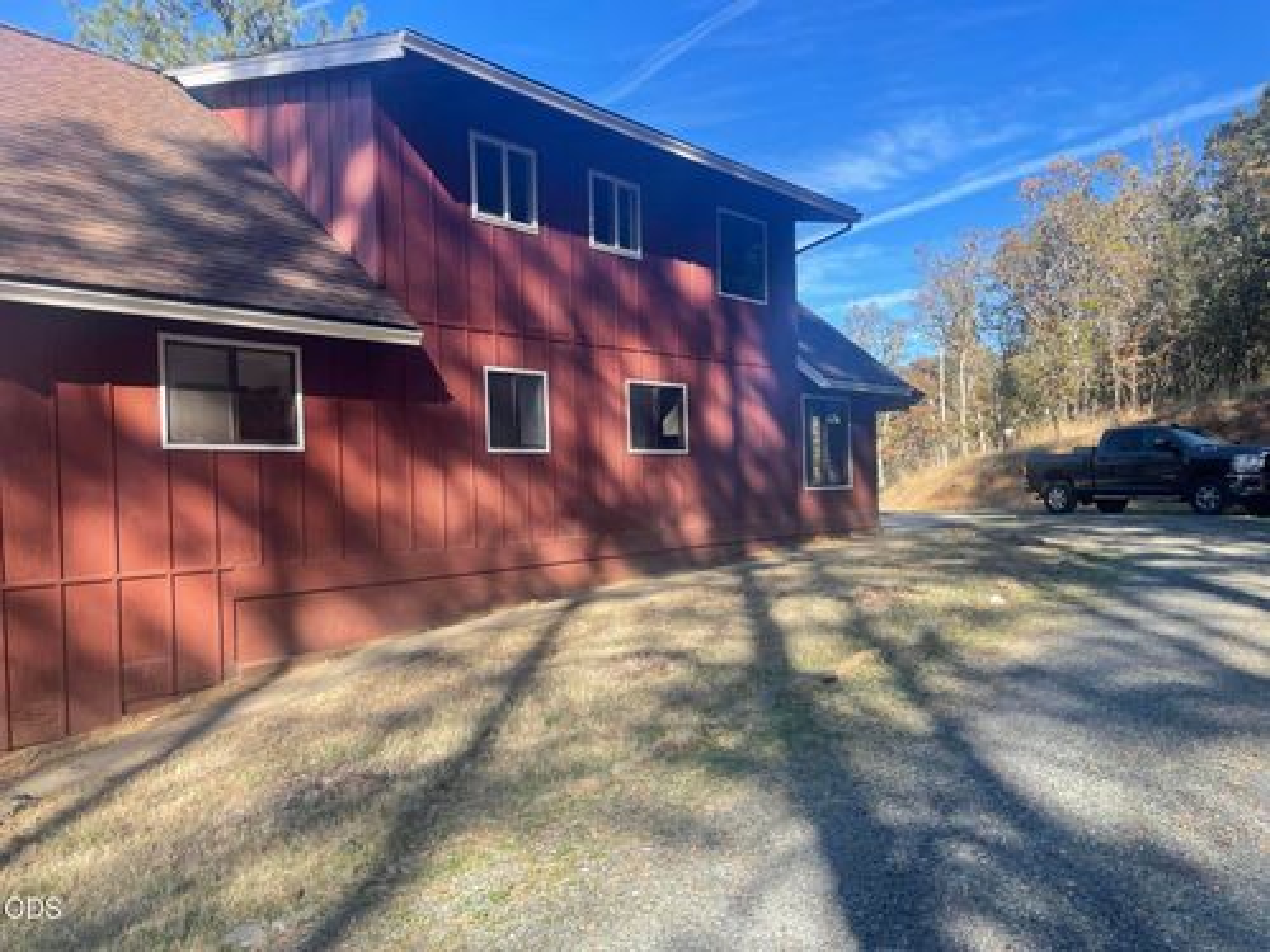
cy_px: 476
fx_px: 954
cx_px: 635
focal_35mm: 26
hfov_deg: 67.3
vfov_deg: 53.1
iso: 32
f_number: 1.6
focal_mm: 4.2
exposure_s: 1/1014
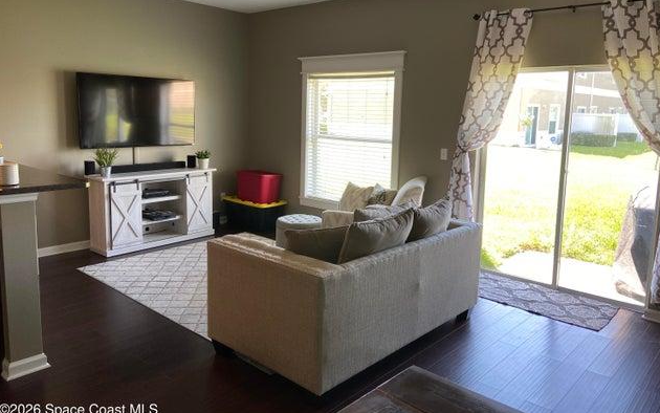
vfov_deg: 44.5
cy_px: 181
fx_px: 504
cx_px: 333
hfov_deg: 66.5
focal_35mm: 28
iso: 64
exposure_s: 1/120
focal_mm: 4.25
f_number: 1.8
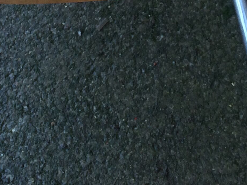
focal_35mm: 102
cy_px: -131
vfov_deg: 13.3
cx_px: 180
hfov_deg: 19.2
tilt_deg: -51.5
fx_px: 728
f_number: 2.2
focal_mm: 4.15
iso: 50
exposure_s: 1/100
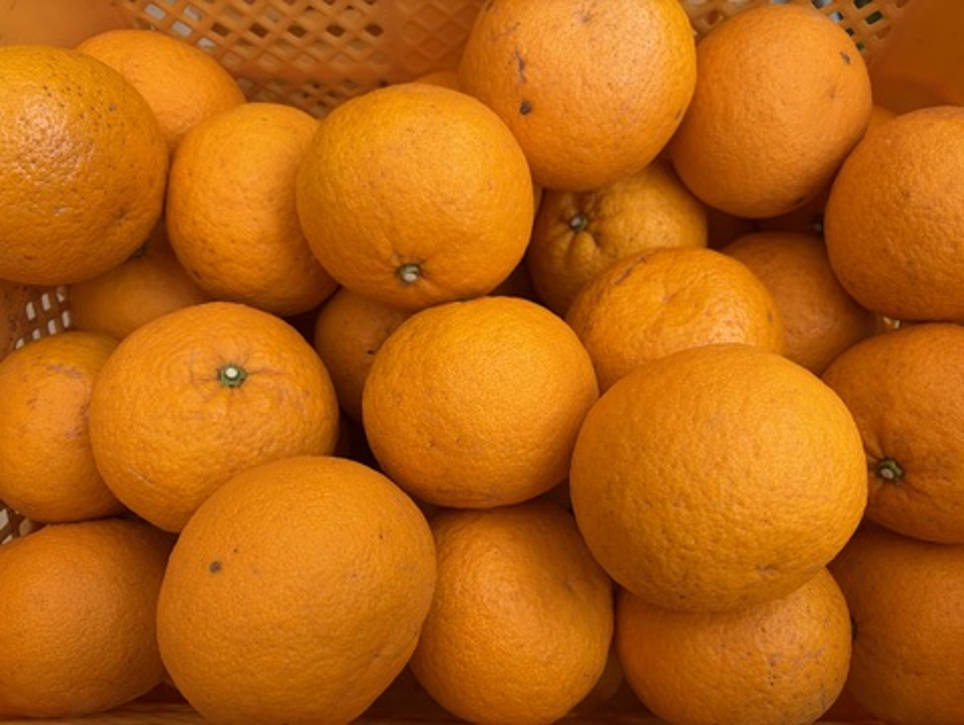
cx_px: 482
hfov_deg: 67.3
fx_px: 725
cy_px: 362
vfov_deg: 53.1
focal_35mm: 26
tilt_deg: -68.2
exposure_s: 1/399
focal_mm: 5.96
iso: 50
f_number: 1.6
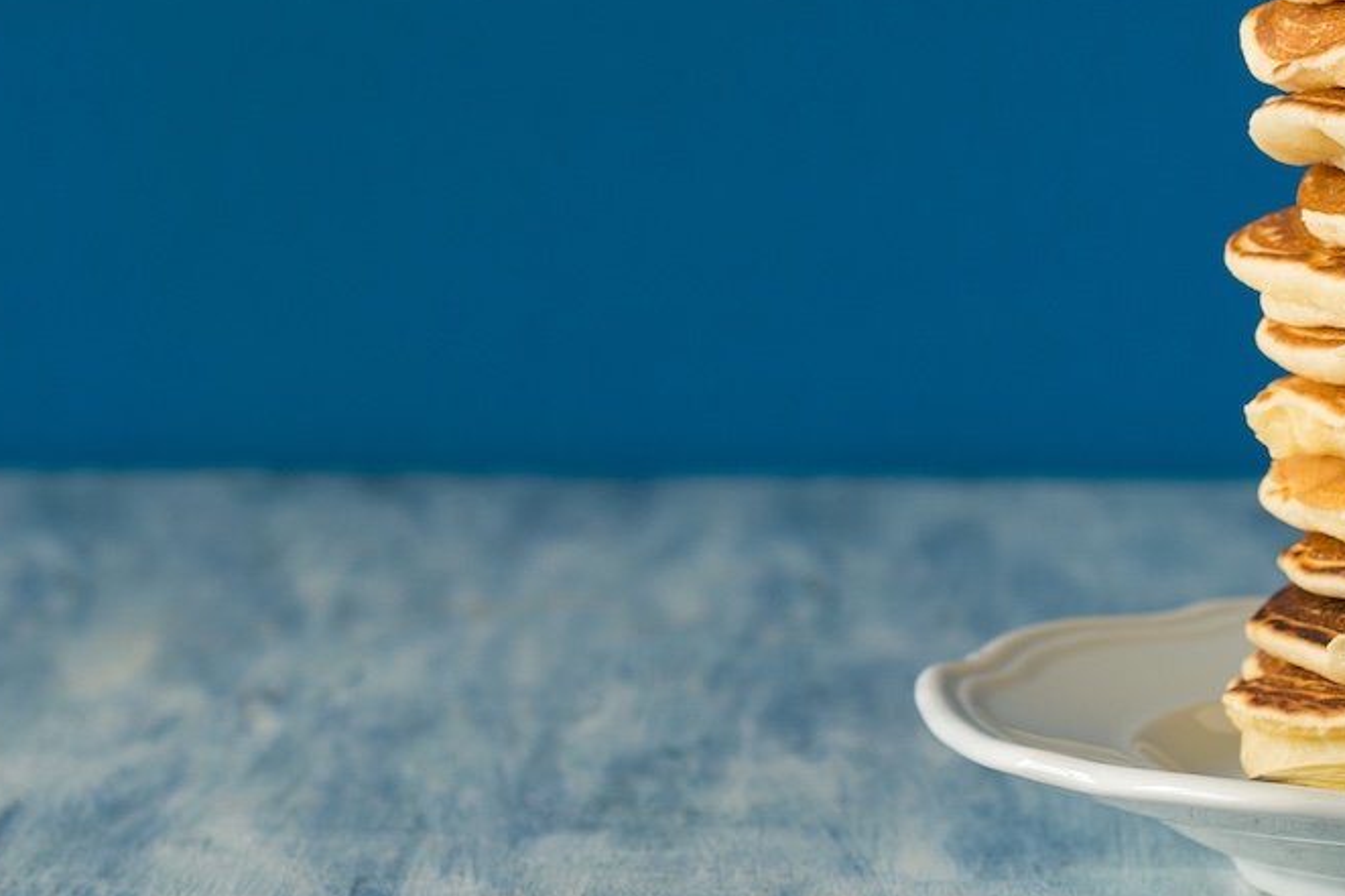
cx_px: 910
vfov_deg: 8.0
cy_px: 110
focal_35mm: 170
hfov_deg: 12.1
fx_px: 6349
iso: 100
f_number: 5
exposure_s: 1/30
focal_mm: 50
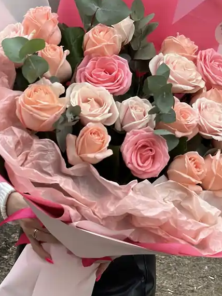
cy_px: 162
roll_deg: +0.9
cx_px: 119
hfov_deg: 14.7
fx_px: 863
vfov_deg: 19.4
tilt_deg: -11.8
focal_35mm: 101
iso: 80
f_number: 1.78
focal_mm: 6.86
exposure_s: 1/345
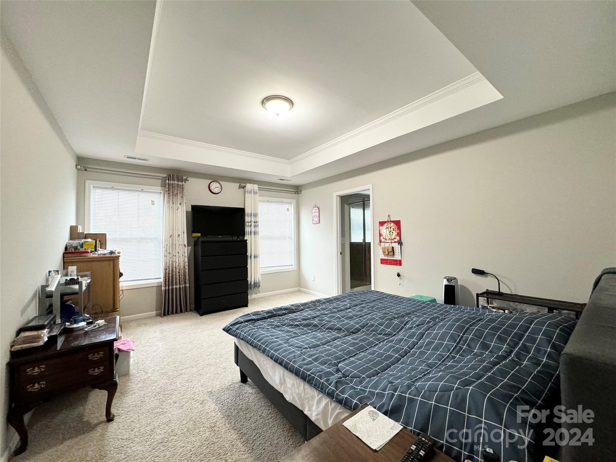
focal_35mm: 14
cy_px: 231
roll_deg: +0.5
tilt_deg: +0.8
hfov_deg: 102.1
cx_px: 308
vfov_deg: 85.7
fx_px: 249
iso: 250
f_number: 2.2
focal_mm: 2.22
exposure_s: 1/60
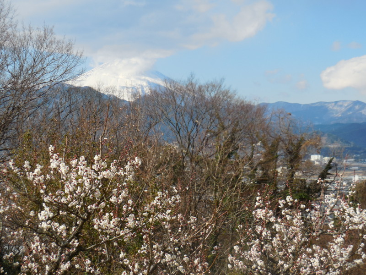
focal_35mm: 94
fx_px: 994
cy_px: 138
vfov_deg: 15.7
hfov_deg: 20.9
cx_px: 183
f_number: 4.7
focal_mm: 16.8
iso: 125
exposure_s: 1/800
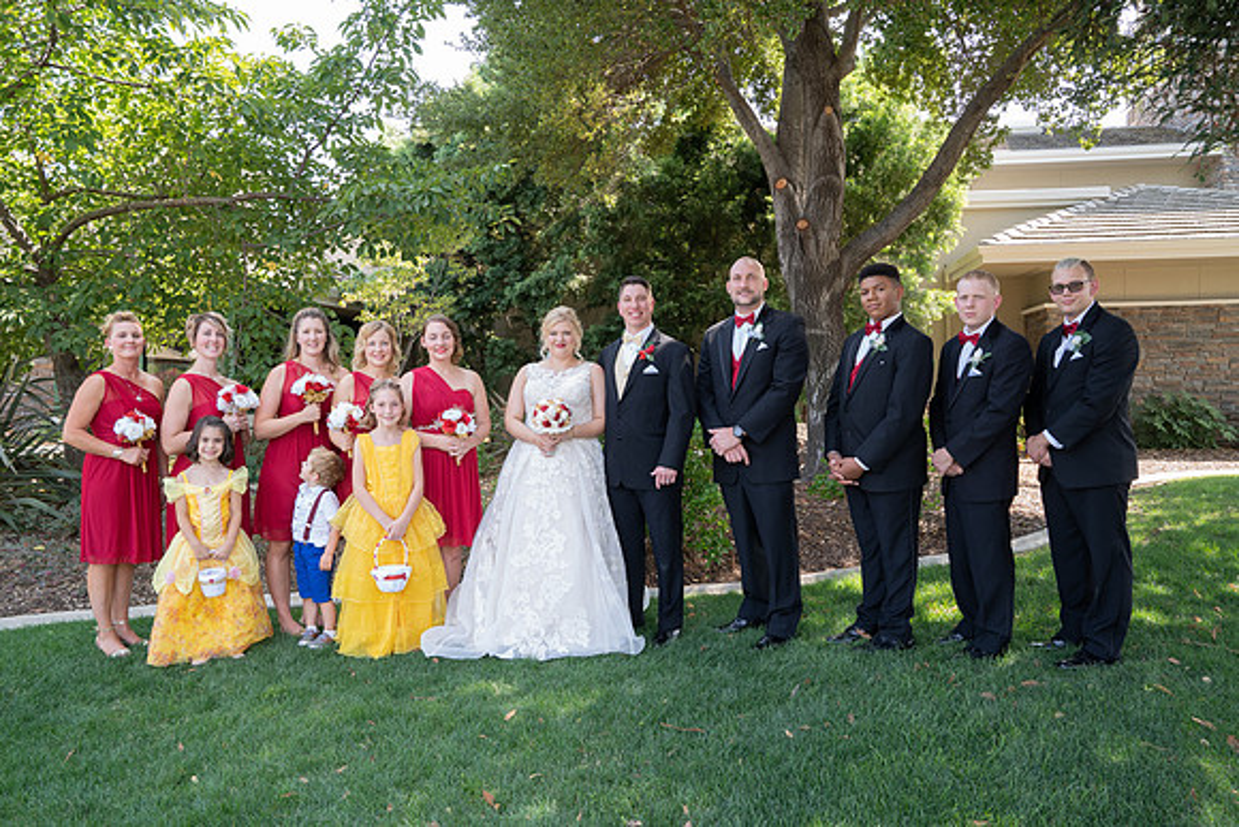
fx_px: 826
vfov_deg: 53.2
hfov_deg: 73.7
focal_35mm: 24
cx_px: 620
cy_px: 414
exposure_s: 1/60
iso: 500
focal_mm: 24
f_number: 8
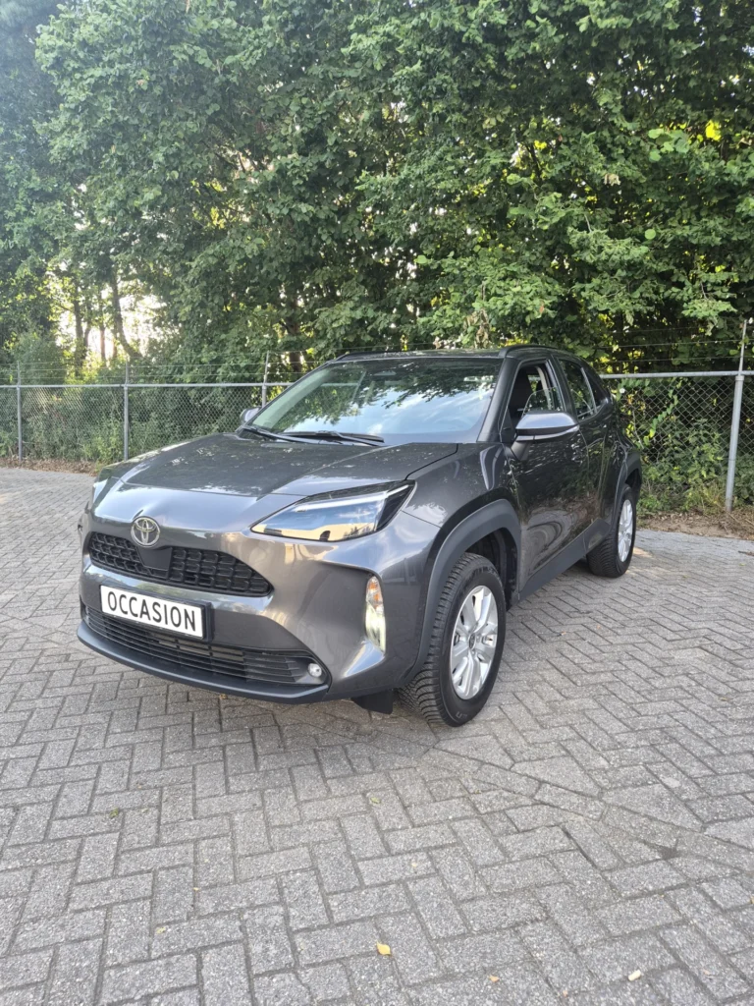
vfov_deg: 73.9
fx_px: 668
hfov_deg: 58.9
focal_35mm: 23
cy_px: 503
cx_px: 377
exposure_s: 1/180
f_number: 1.8
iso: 64
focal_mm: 5.4
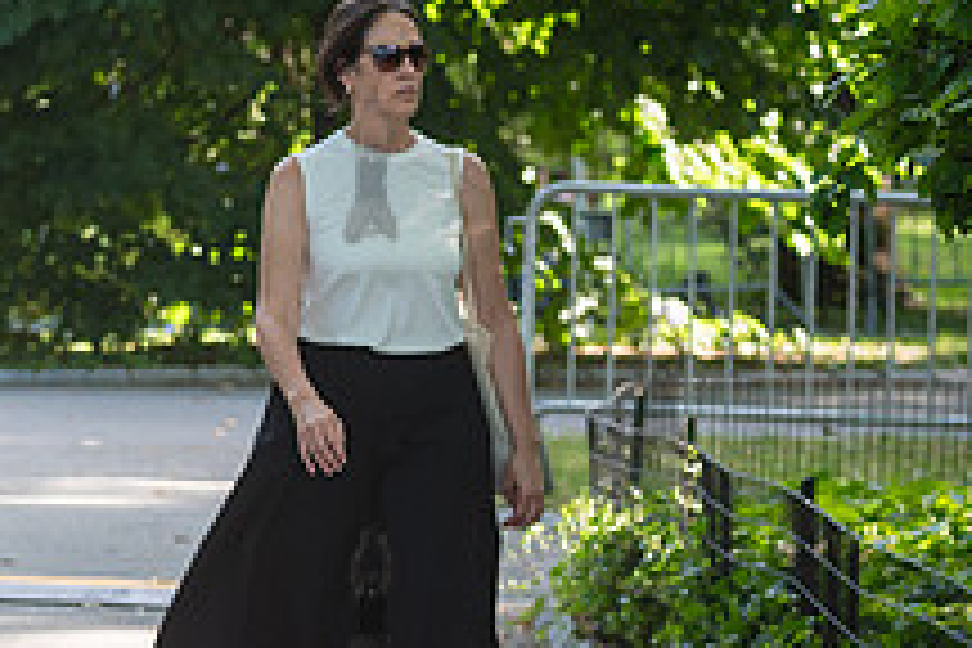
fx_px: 7613
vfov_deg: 4.9
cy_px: 380
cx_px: -212
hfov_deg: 7.2
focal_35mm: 282
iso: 500
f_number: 4.5
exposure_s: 1/200
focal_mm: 105
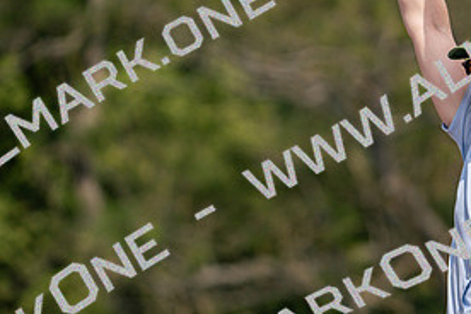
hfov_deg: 3.4
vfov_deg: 2.3
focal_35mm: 607
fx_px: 7941
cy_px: 204
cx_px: 454
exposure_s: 1/1600
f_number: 5.6
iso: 200
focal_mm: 289
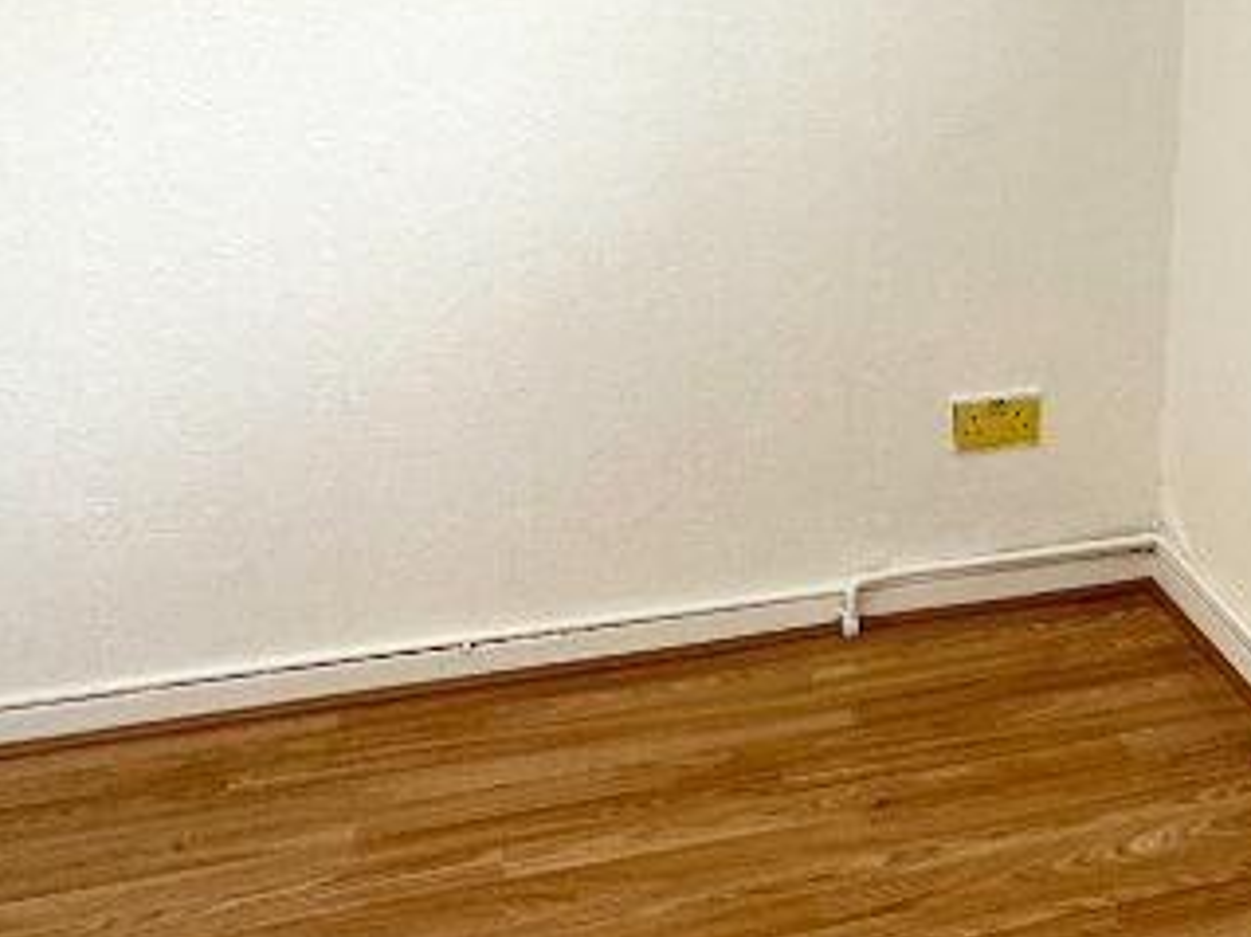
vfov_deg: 29.5
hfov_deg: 39.8
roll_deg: -2.7
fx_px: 1626
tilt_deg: -5.7
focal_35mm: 45
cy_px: -47
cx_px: 1059
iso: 80
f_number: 2.2
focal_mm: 2.22
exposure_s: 1/100
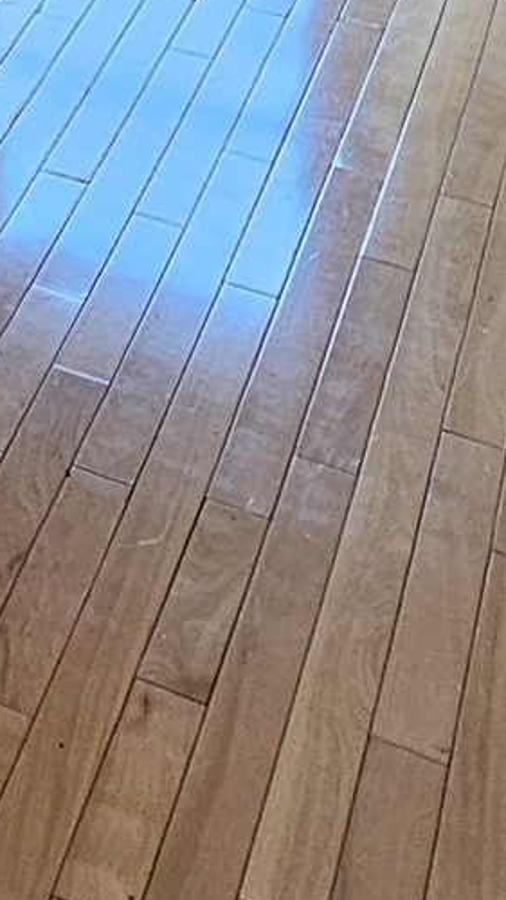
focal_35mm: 87
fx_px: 2077
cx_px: -944
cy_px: -574
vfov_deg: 19.9
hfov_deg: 10.5
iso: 160
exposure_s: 1/60
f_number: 2.2
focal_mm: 2.2
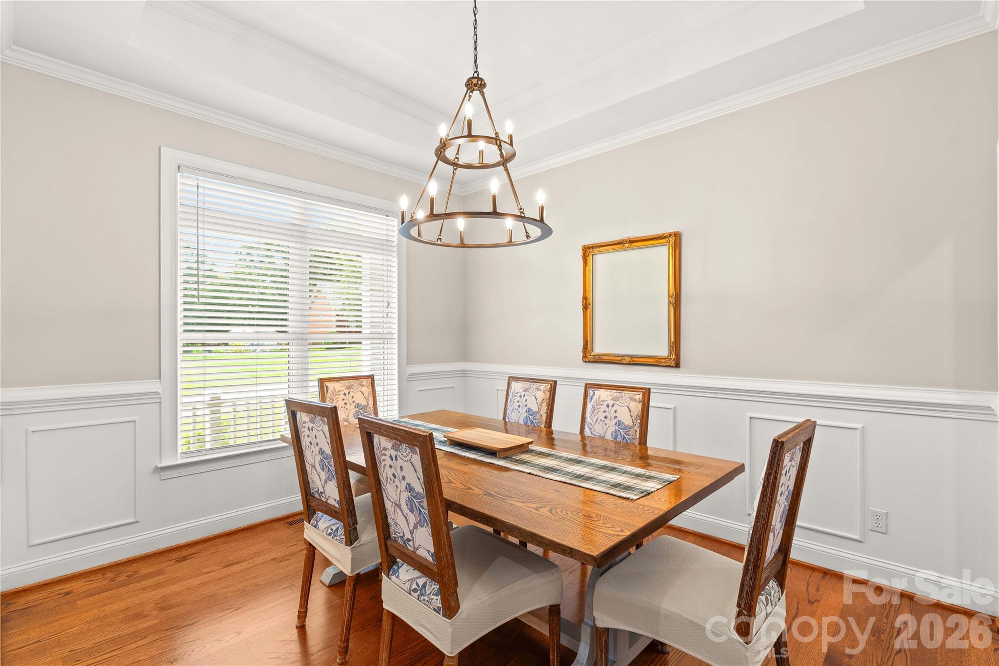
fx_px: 444
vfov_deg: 73.7
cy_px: 333
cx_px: 500
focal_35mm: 16
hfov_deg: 96.7
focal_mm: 16
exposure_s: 1/4
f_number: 8
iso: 100
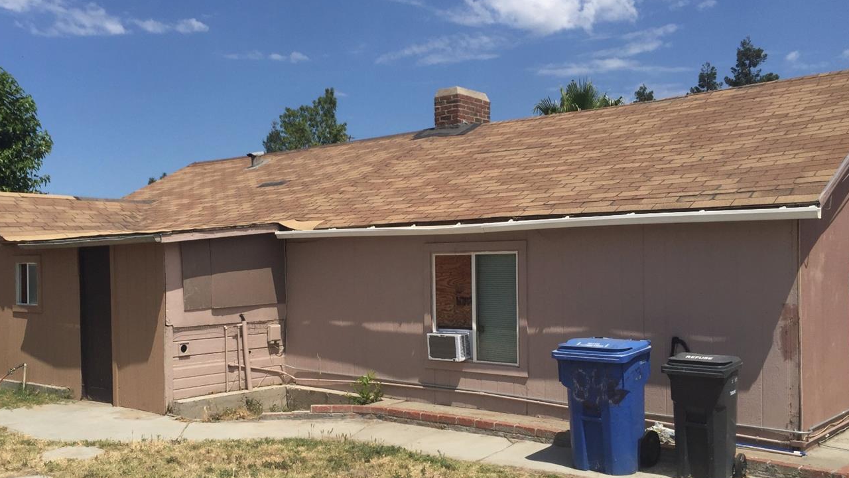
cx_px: 363
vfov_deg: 31.9
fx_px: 833
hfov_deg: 53.8
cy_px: 285
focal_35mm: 37
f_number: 2.2
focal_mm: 4.15
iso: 32
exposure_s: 1/3968
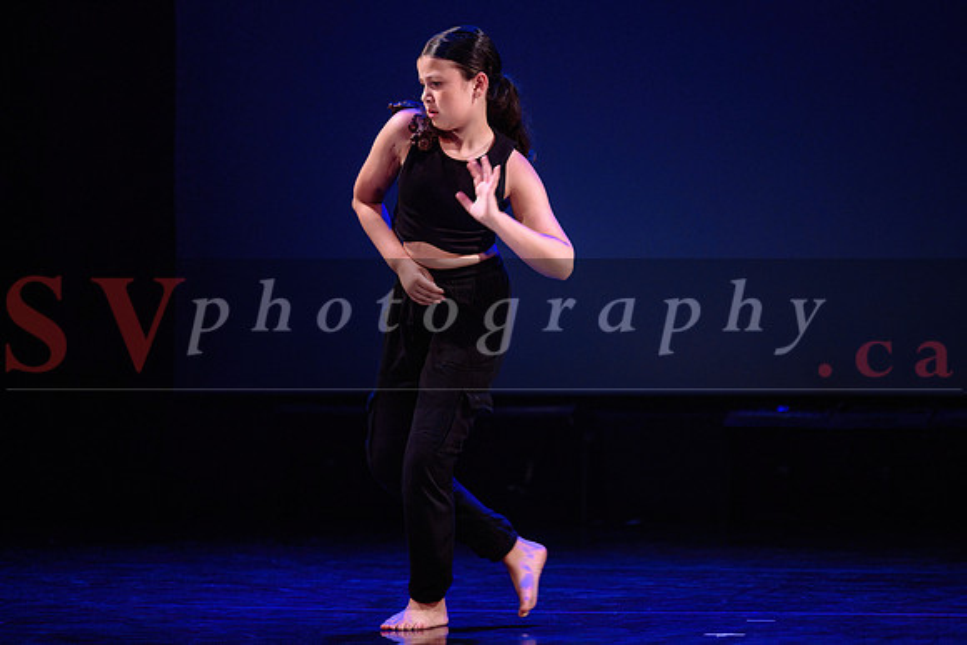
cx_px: 551
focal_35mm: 243
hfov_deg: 8.5
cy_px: 277
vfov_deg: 5.7
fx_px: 6532
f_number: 2.8
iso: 1600
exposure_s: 1/250
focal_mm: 200
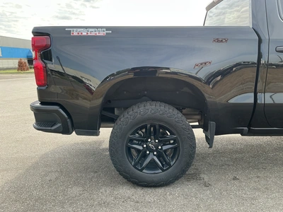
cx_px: 142
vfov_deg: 49.7
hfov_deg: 63.4
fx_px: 229
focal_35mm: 28
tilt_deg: -9.2
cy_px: 106
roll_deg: +1.9
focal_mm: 3
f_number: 1.8
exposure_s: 1/327
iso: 25
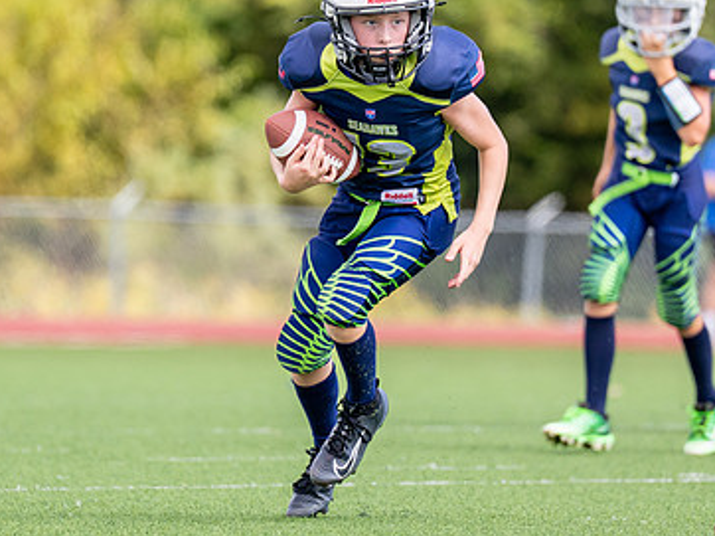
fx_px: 10424
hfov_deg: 3.9
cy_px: 164
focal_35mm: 505
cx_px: 371
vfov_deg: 2.9
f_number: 2.8
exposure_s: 1/3200
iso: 250
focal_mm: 200
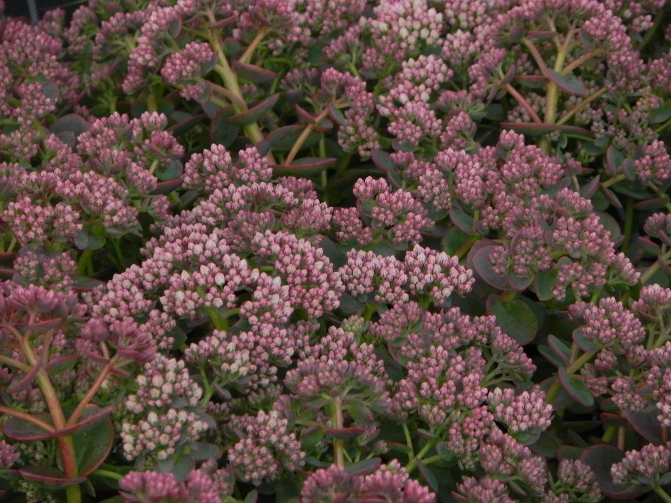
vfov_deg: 3.9
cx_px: 336
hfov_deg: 5.3
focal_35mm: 377
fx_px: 7307
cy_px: 252
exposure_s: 1/60
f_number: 5
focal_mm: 67.2
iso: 160
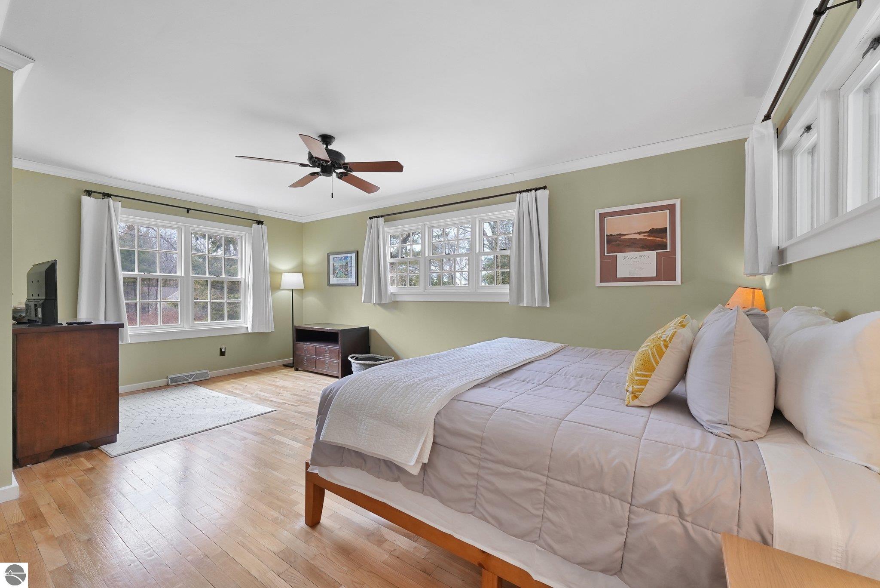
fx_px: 342
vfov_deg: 81.3
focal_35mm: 14
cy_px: 294
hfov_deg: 104.2
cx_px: 440
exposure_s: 1/30
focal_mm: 14
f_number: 10
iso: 2000
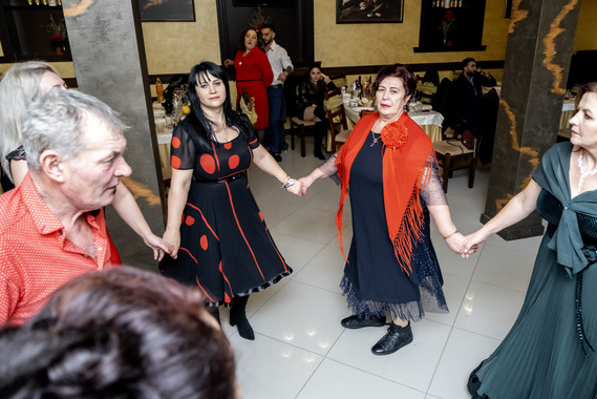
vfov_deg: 47.9
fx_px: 448
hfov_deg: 67.2
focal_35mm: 27
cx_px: 331
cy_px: 181
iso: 1600
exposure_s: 1/125
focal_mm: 16
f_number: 2.8
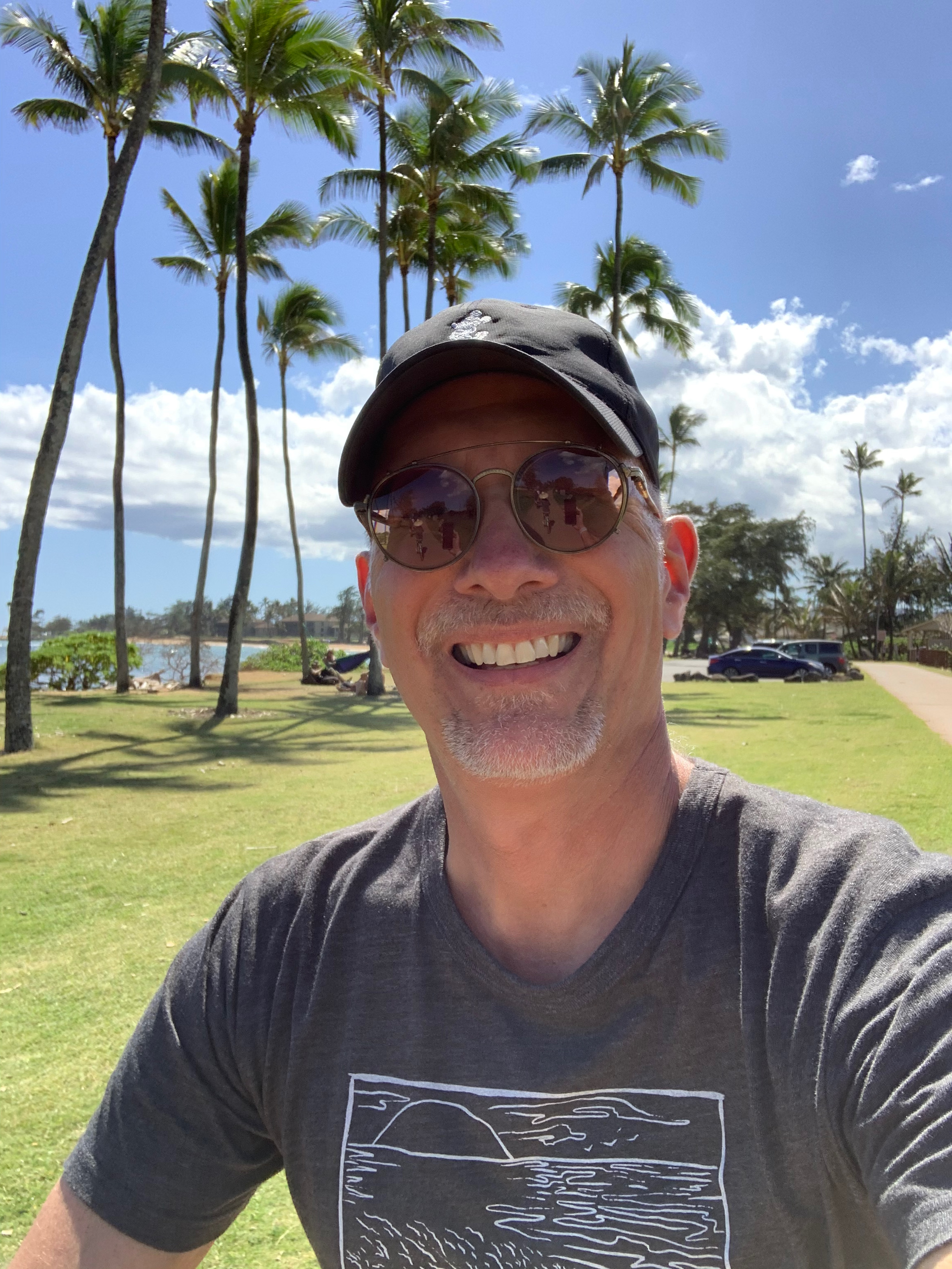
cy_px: 634
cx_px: 476
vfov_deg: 56.8
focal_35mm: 32
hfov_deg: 44.2
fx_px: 1173
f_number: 2.2
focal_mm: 2.87
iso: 16
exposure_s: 1/475
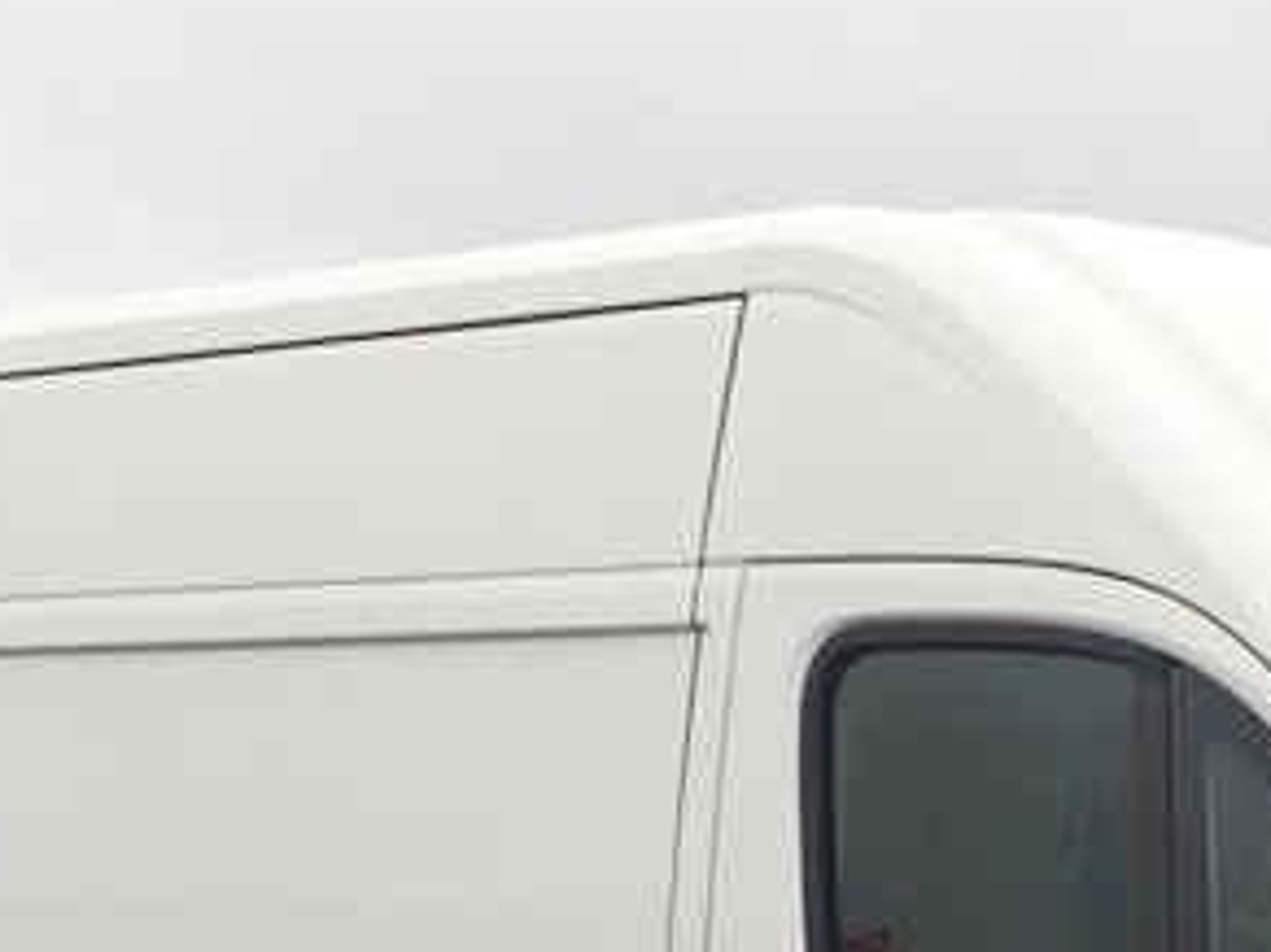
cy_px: 1441
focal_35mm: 102
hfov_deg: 18.8
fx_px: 3744
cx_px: 1267
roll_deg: -2.6
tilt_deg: -7.8
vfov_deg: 13.6
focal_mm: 4.15
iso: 32
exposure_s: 1/114
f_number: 2.2
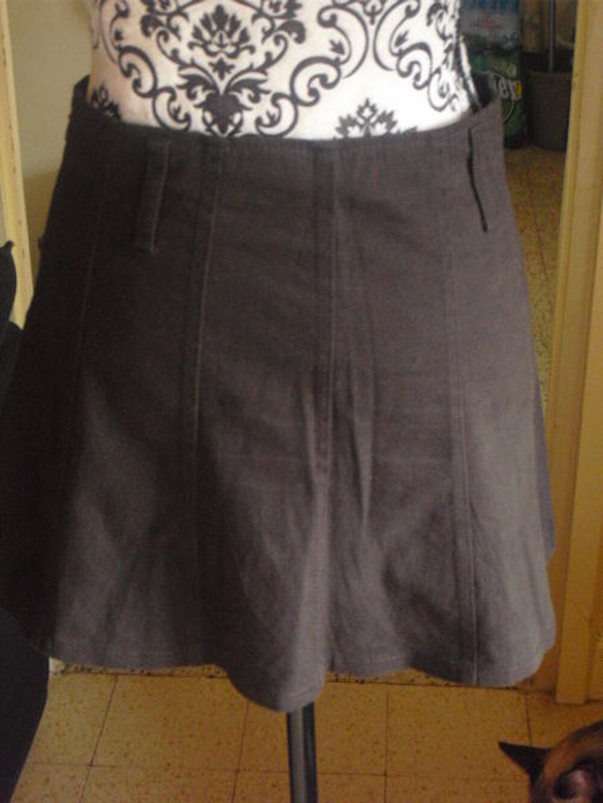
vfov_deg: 30.7
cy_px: 402
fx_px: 1463
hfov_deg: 23.3
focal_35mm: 63
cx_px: 302
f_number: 4.2
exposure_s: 1/8
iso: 800
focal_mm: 11.2
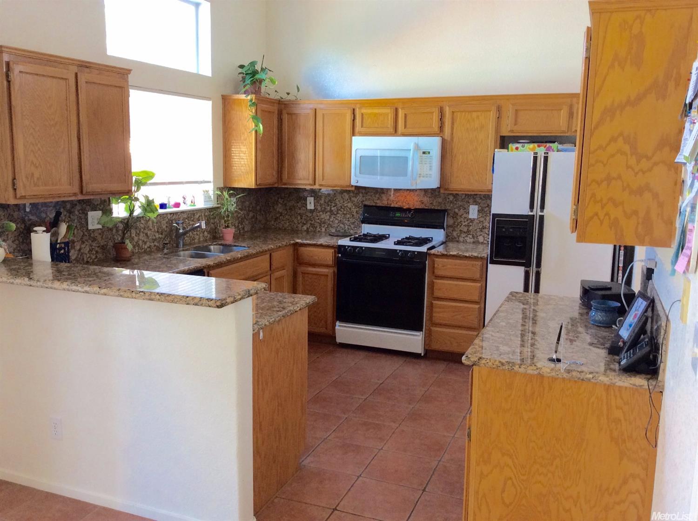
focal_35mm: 32
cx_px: 349
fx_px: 644
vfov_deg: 44.0
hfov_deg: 56.9
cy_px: 260
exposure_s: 1/24
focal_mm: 3.3
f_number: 2.4
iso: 64
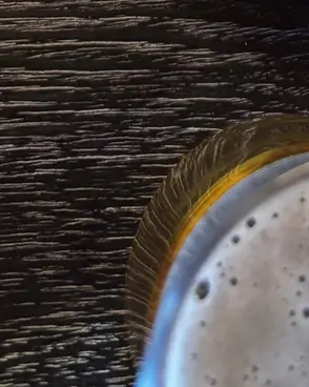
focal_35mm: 114
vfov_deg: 13.5
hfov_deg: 13.5
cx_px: 198
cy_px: -465
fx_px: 1304
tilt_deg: -68.6
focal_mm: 5.96
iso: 160
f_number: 1.6
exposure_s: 1/60
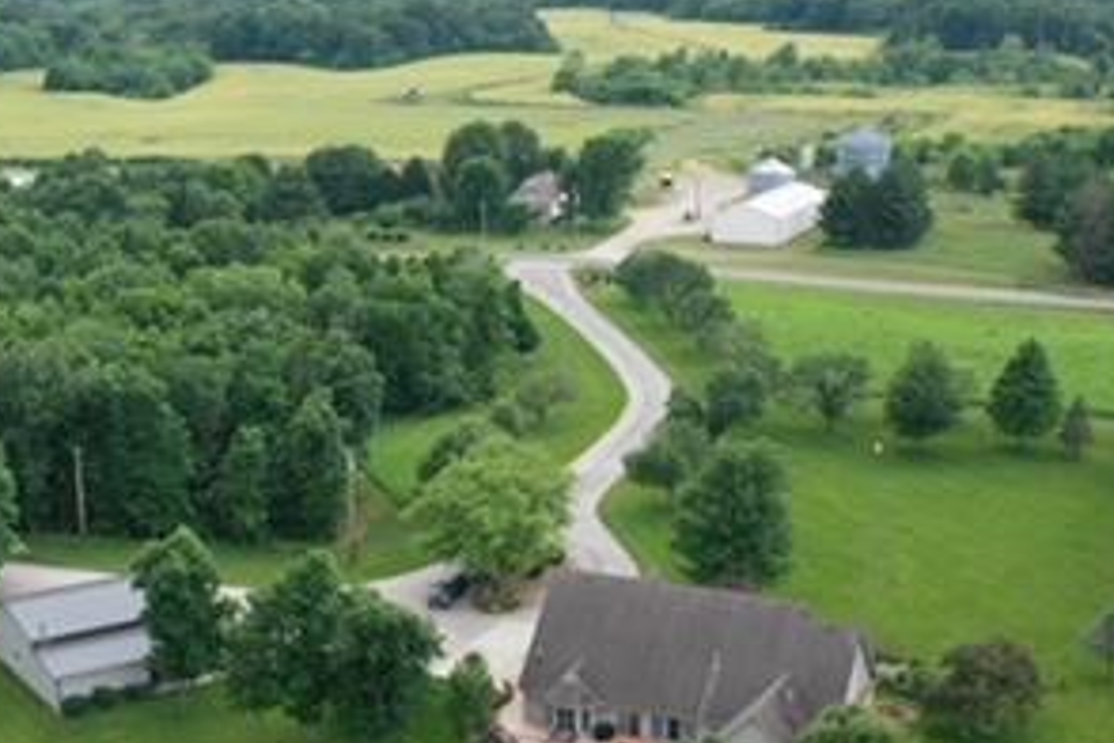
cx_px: 428
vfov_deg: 21.8
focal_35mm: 61
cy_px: 667
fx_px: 1887
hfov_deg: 32.8
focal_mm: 10.26
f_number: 2.8
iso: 500
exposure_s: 1/1000
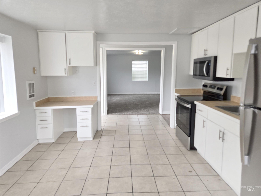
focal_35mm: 23
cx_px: 130
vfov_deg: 58.9
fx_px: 173
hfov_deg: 73.9
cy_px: 98
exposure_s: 1/120
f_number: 1.8
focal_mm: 5.4
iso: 50
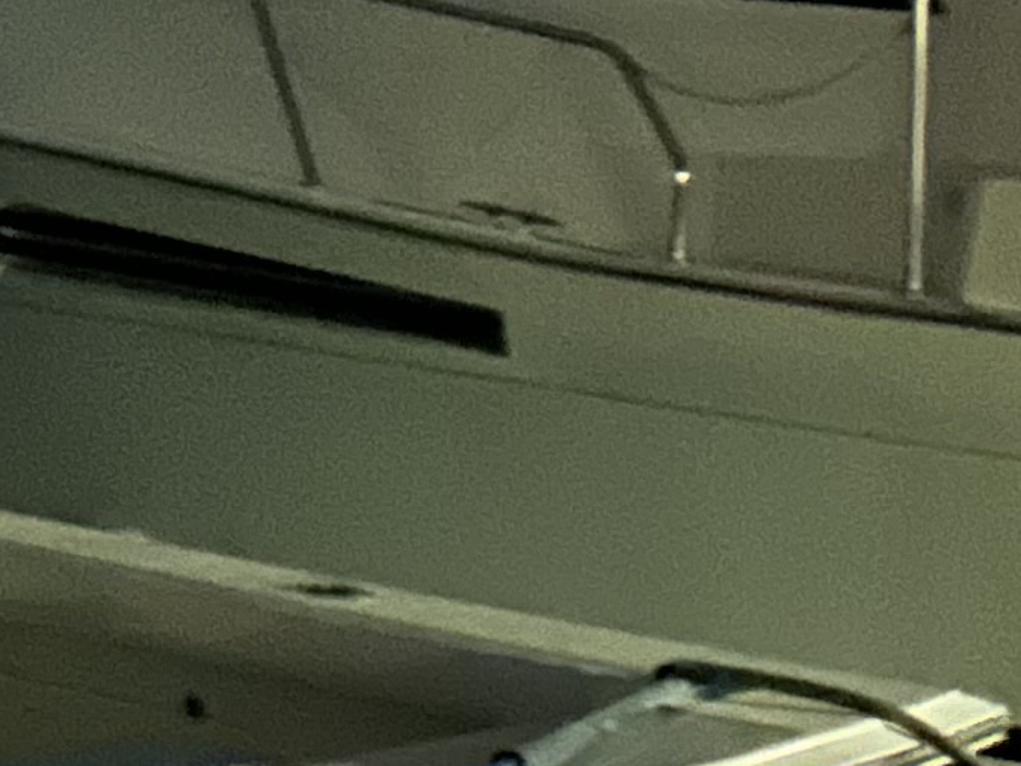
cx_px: -1142
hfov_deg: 11.3
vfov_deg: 9.4
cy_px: -207
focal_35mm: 155
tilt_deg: -0.8
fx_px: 4572
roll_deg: -0.5
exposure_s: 1/5
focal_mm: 5.7
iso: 2500
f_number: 1.5
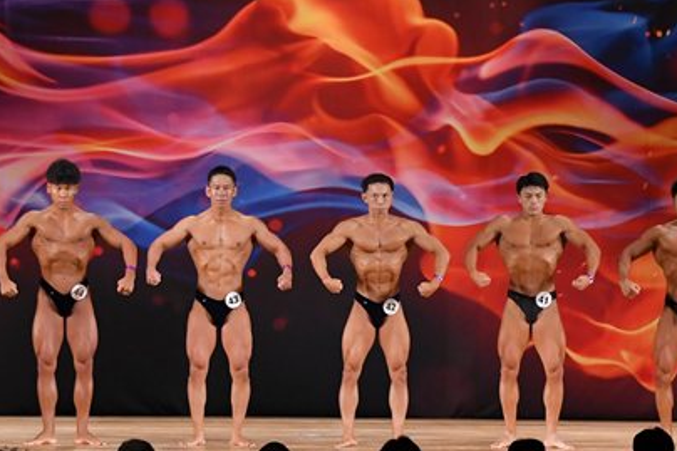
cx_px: 375
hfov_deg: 12.3
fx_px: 3139
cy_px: 295
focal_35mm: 167
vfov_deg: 8.2
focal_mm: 58
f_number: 5.6
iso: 3200
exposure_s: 1/400
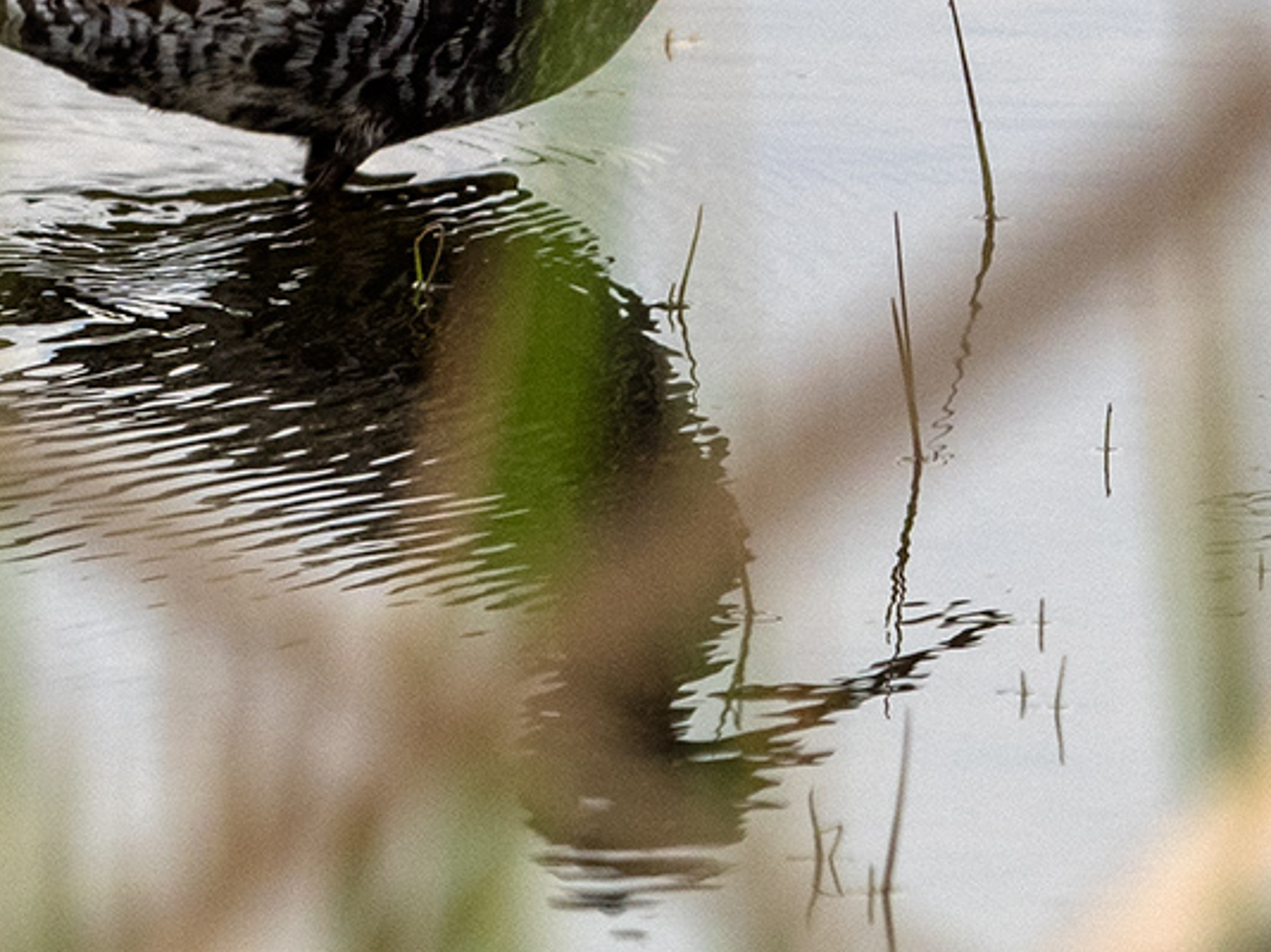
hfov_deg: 1.7
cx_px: 838
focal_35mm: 1182
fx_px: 43380
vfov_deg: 1.3
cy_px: 27
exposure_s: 1/1600
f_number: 7.1
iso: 400
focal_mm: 300
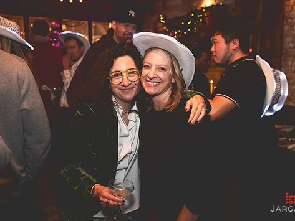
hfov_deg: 56.8
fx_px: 273
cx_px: 149
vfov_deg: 44.2
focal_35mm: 32
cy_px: 105
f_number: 3.2
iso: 3200
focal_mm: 26
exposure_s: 1/100
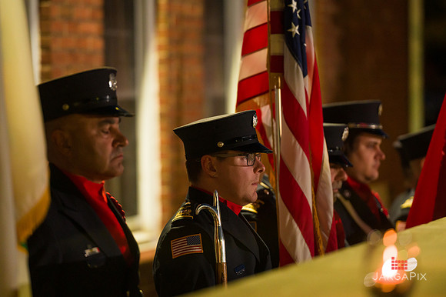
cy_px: 148
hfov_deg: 10.3
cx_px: 223
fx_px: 2476
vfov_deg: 6.9
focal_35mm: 200
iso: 3200
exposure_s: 1/100
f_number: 3.2
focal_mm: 200
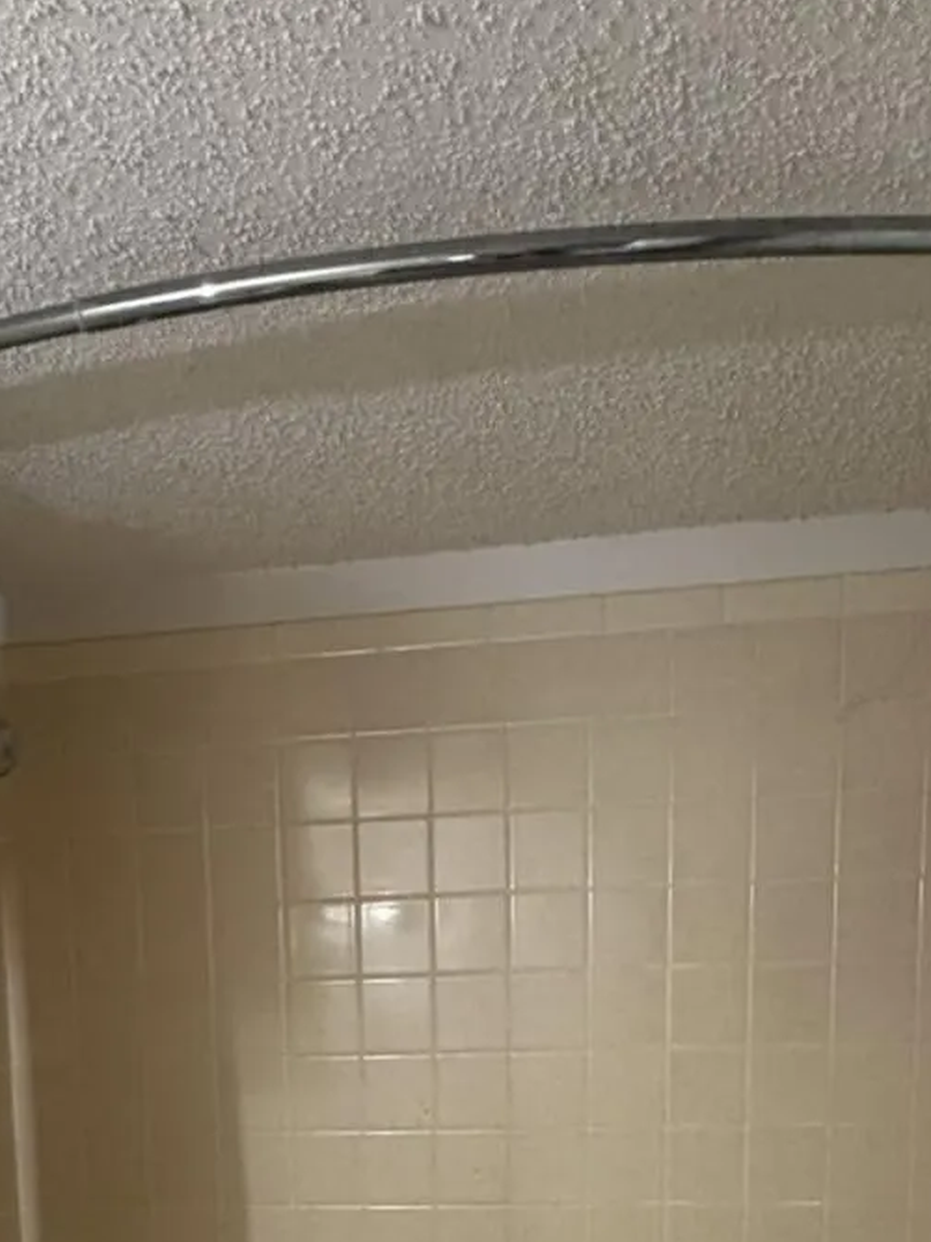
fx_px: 1507
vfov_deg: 38.3
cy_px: 1315
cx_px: 419
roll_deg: +1.2
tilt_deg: -8.4
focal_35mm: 42
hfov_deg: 34.3
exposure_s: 1/60
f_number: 2.2
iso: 320
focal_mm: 2.22
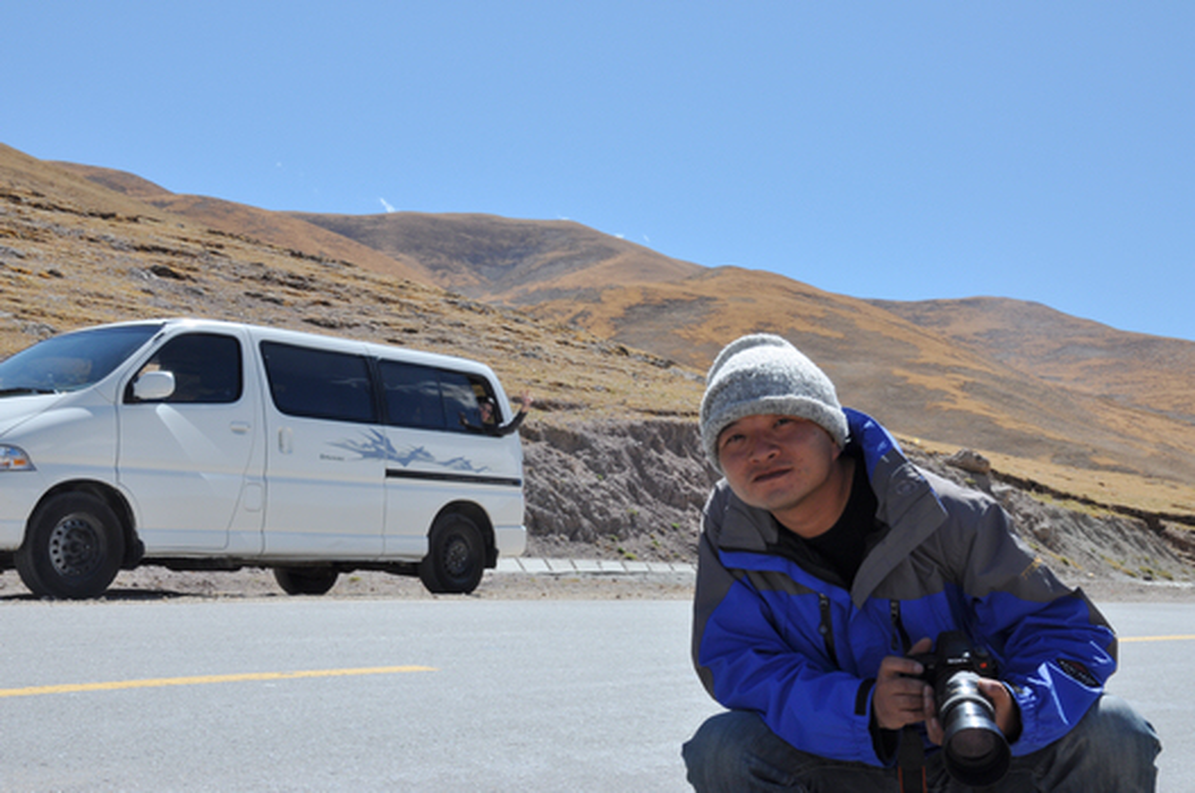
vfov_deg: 25.7
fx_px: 1741
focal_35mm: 52
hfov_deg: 37.9
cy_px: 396
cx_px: 598
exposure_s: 1/160
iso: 200
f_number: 13
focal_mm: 35
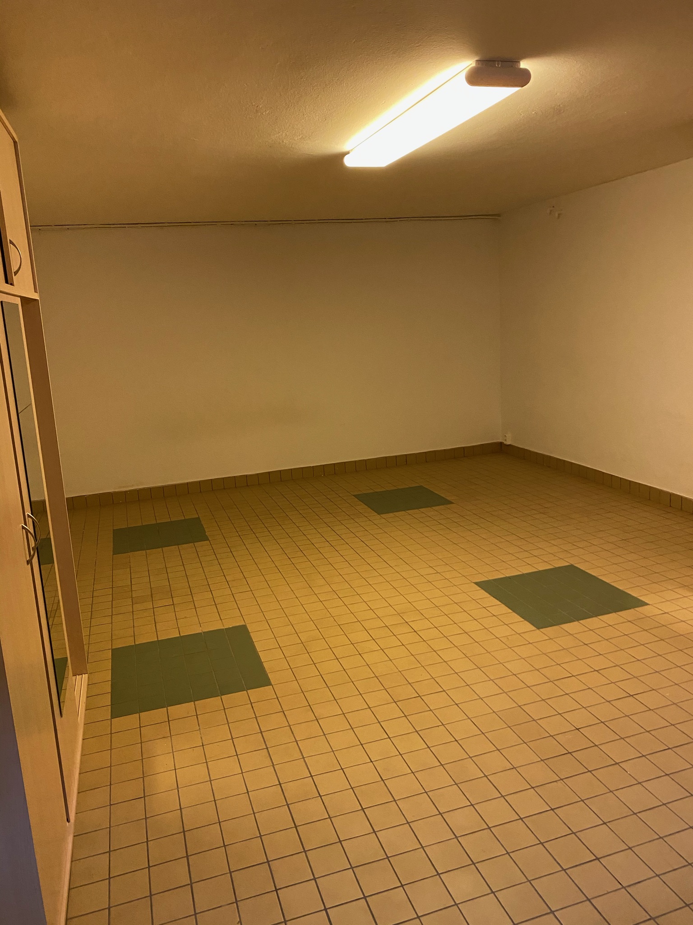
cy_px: 462
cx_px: 346
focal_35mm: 26
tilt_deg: -11.8
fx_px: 694
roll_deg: +3.4
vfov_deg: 67.3
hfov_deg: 53.0
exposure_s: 1/50
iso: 400
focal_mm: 4.25
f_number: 1.8
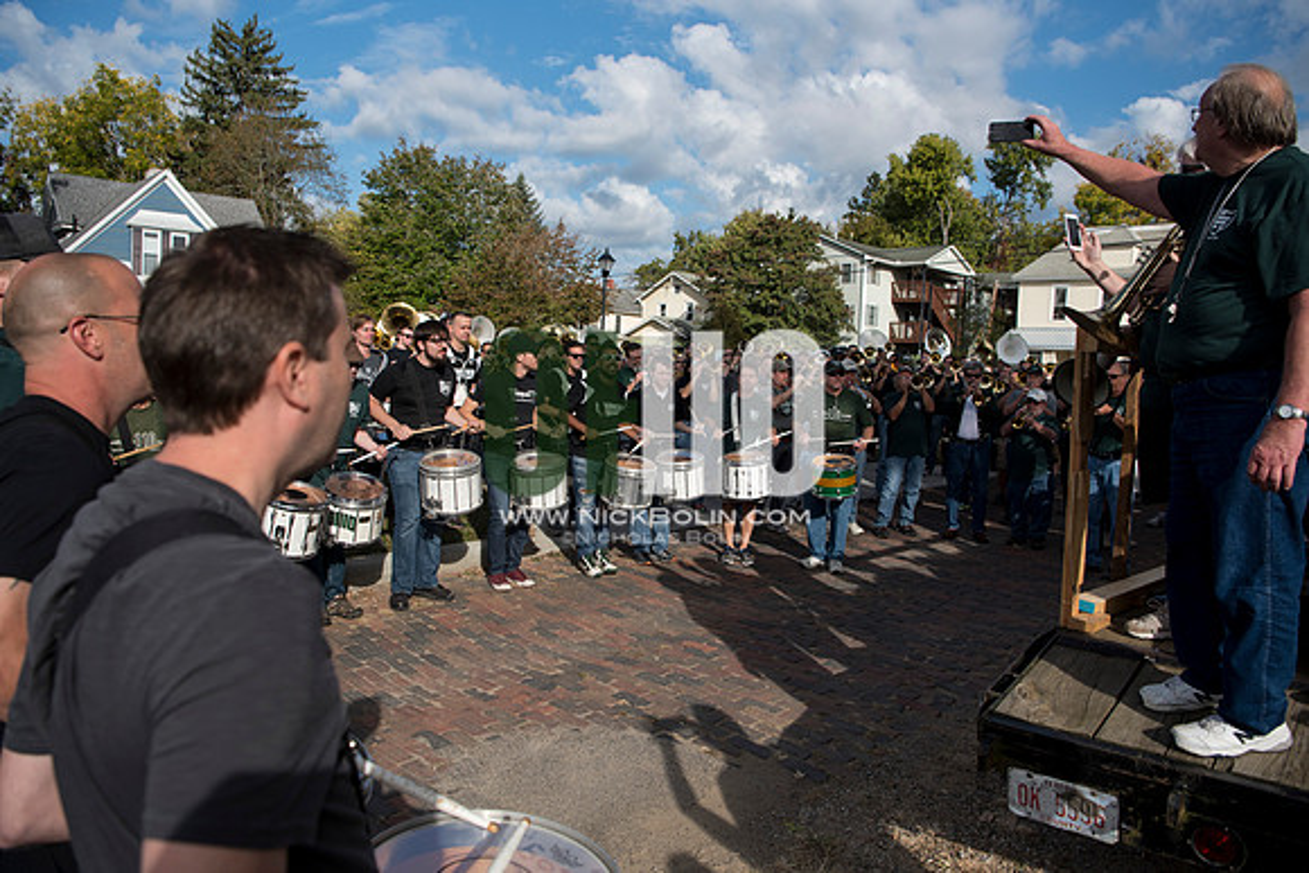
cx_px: 654
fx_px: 873
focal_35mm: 24
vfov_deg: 53.2
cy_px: 436
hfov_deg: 73.7
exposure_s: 1/2000
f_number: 4.5
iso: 250
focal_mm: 24
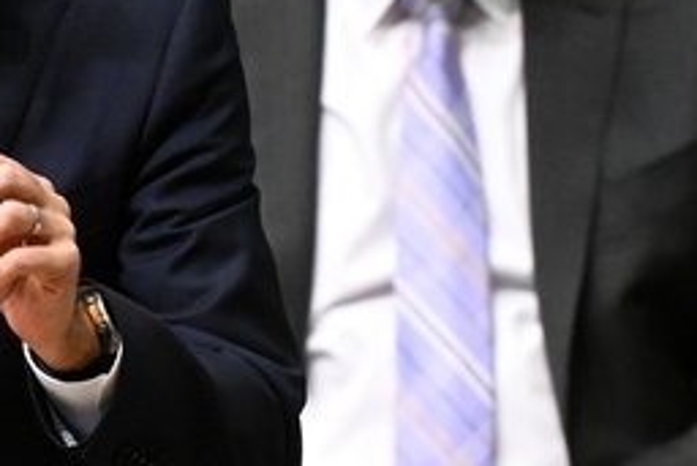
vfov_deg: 1.2
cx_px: -139
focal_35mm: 1106
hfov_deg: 1.9
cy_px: 3
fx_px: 21425
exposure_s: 1/250
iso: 5000
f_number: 5
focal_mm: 350
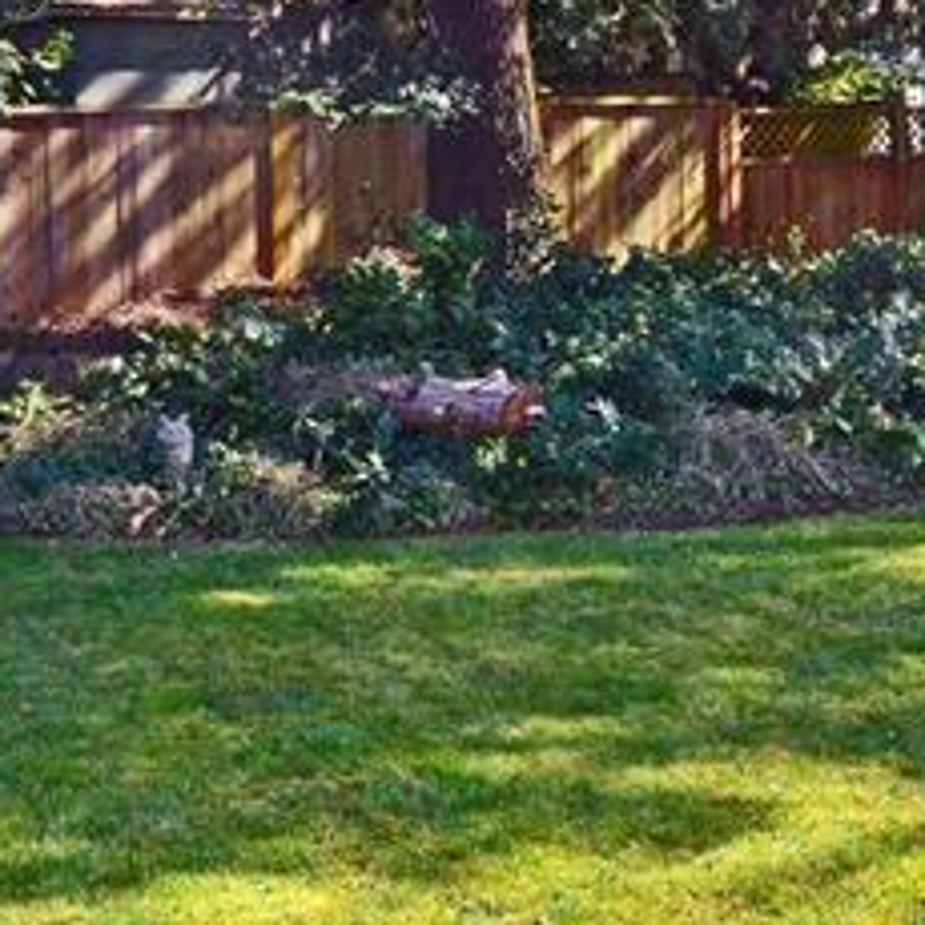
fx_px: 2056
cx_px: 660
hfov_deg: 25.1
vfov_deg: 24.6
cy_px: 92
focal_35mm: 68
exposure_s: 1/250
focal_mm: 12
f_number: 6.3
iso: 200
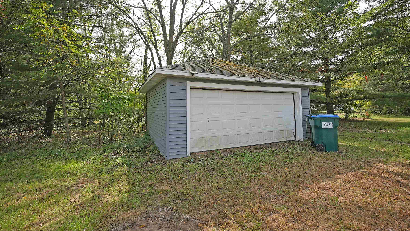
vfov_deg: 64.7
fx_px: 181
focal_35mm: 17
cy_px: 97
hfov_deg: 97.1
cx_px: 208
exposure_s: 1/250
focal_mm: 15.6
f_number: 4.5
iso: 80
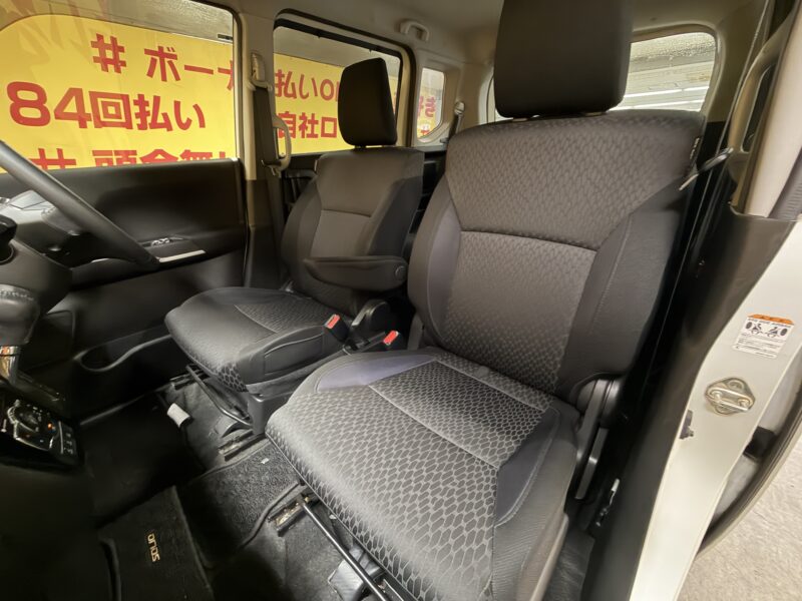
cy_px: 300
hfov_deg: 102.1
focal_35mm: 14
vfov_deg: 85.7
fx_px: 324
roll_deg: +0.5
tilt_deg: -23.8
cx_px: 401
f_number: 2.2
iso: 800
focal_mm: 2.22
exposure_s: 1/17
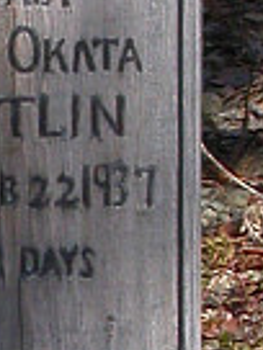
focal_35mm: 527
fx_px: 5339
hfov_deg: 2.8
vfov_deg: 3.8
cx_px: -152
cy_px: 448
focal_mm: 16
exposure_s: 1/253
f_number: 6.2
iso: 100
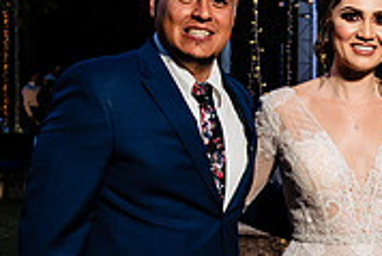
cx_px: 485
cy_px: 205
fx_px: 1211
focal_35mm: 114
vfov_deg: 12.0
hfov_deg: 17.0
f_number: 6.3
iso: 1250
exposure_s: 1/200
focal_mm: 35
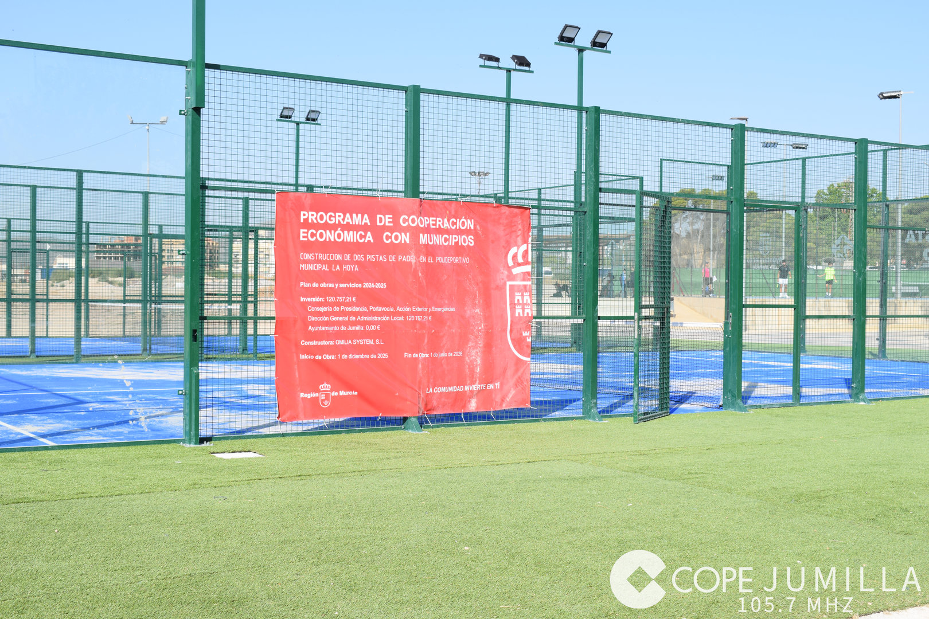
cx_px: 464
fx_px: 1239
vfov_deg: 28.1
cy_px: 310
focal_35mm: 48
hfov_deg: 41.1
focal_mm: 32
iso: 200
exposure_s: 1/400
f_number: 10
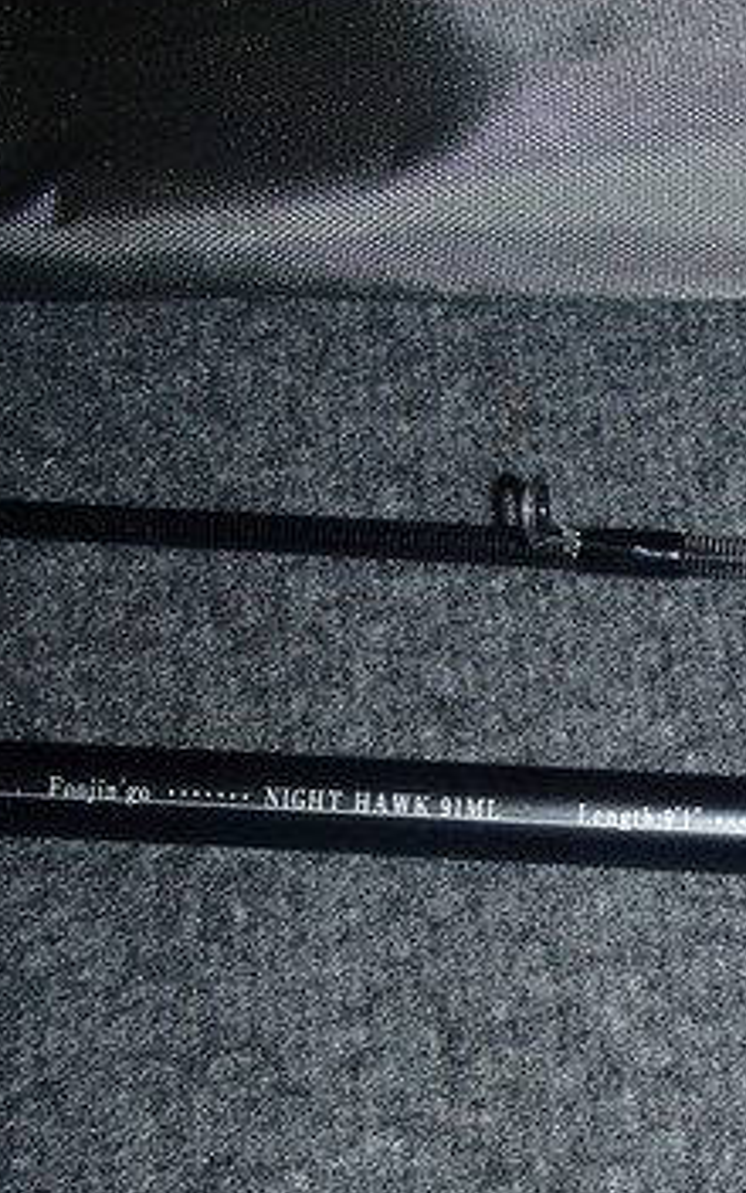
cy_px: 712
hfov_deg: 22.6
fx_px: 1757
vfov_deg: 37.4
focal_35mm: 54
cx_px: 814
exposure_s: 1/30
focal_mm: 5
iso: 200
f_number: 11
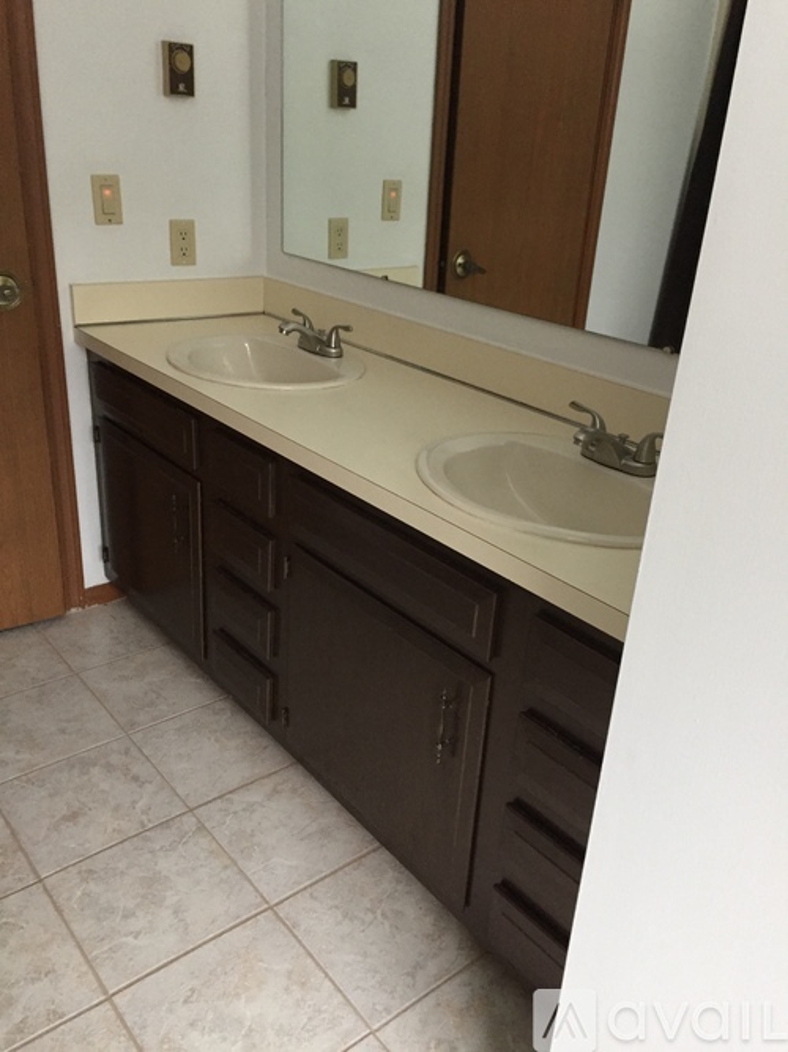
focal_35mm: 29
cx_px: 394
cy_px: 526
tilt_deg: -25.1
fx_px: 880
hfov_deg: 48.2
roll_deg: -3.0
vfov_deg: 61.7
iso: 160
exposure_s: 1/30
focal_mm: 4.15
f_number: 2.2
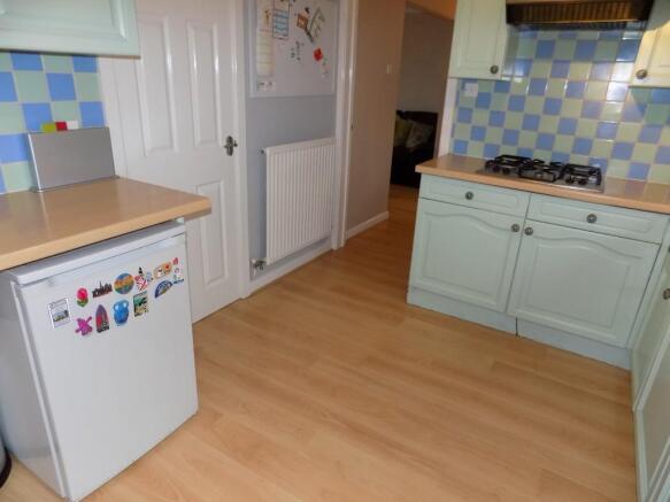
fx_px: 445
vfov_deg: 58.9
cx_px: 335
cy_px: 251
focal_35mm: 23
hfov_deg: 73.9
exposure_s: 1/30
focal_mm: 4
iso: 200
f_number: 3.1
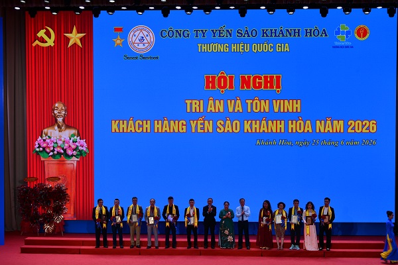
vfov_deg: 17.5
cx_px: 199
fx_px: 862
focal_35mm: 78
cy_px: 132
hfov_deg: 26.0
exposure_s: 1/80
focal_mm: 52
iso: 400
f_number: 11
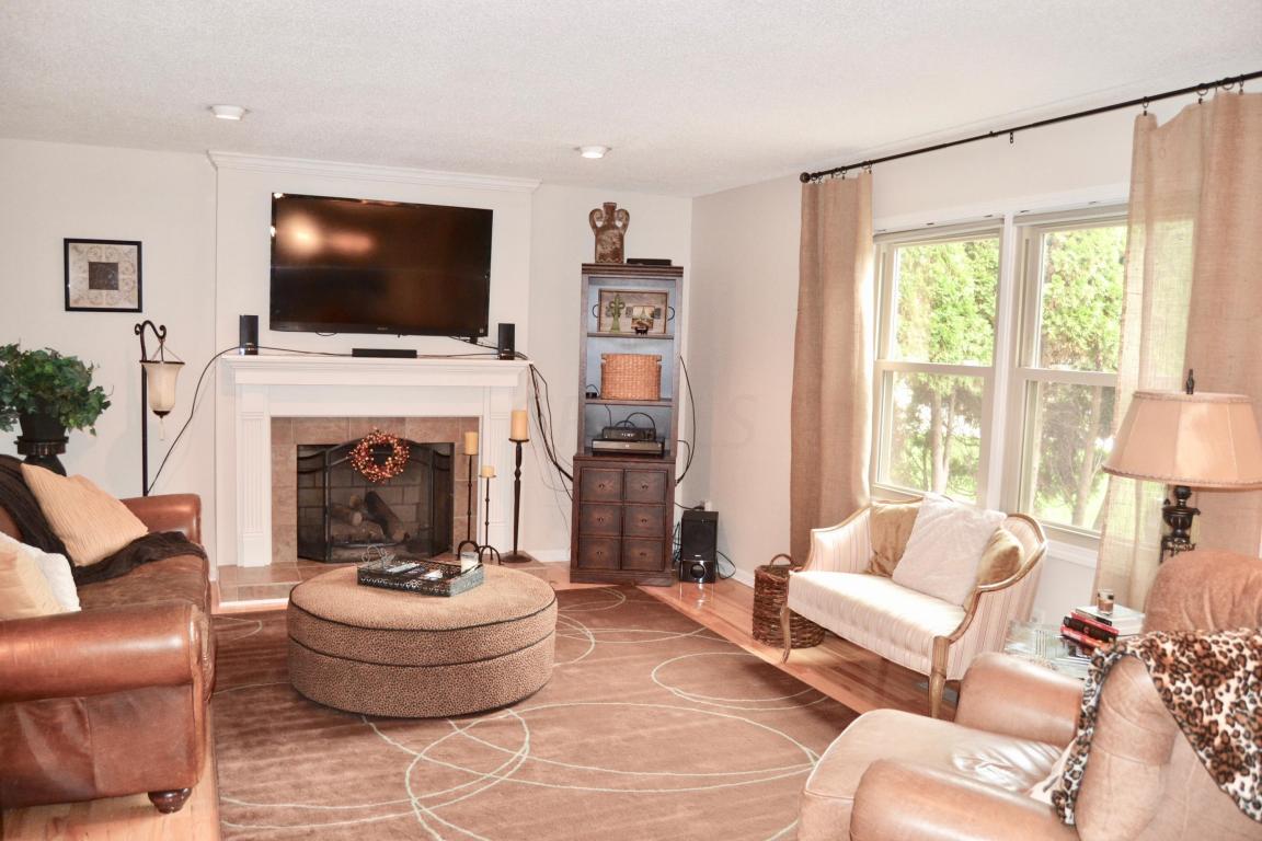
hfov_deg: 67.4
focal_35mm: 27
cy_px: 420
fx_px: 946
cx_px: 631
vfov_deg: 47.9
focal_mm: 18
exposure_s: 1/60
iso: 1000
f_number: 3.5
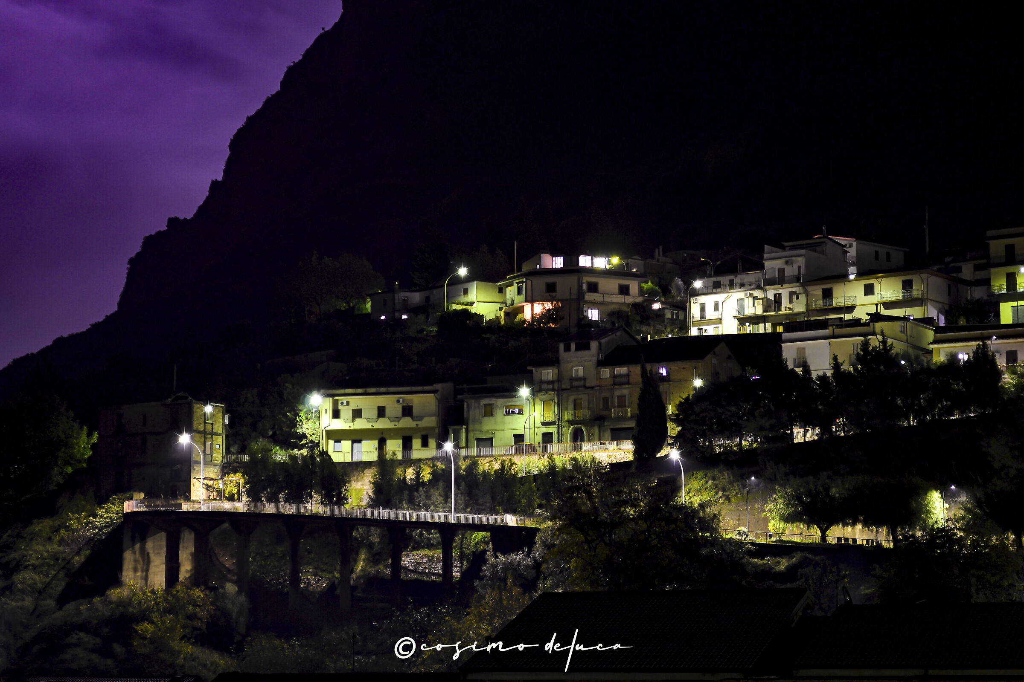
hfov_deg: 24.6
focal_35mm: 82
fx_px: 2346
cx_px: 512
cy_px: 341
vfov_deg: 16.6
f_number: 5.6
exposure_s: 25
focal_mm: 55
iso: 100
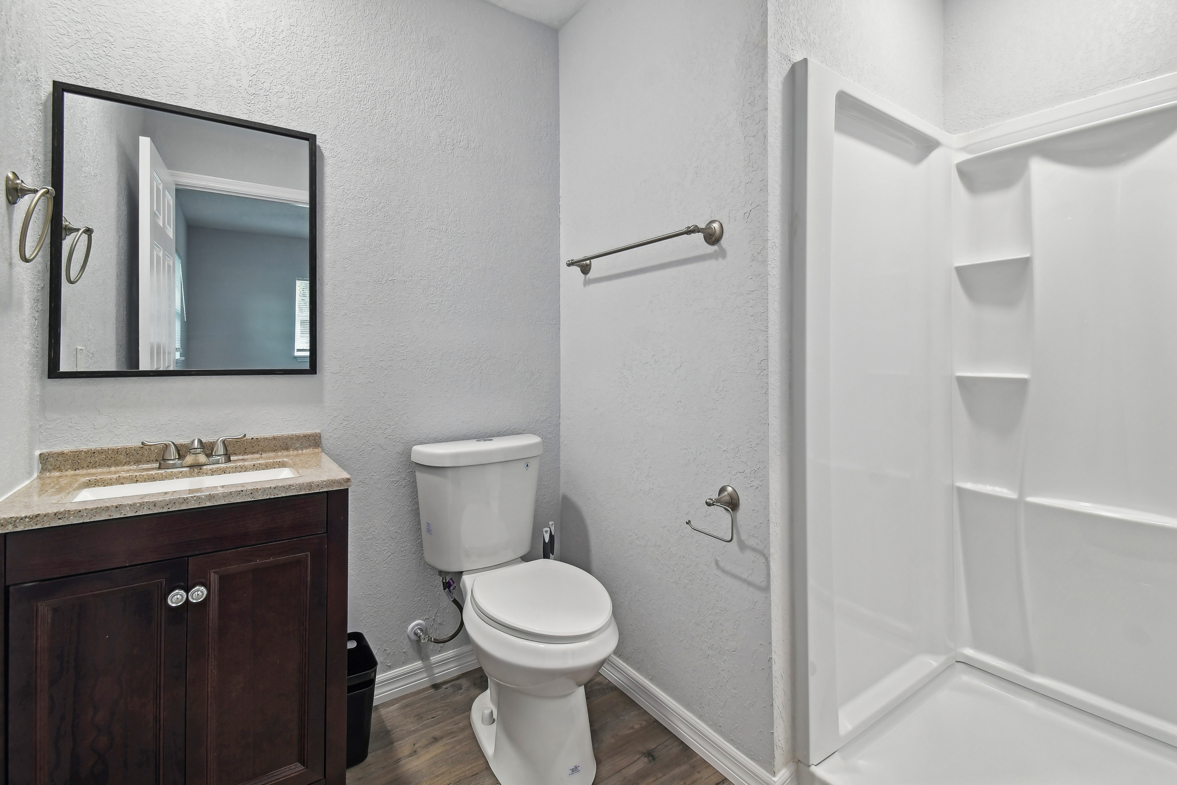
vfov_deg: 77.3
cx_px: 588
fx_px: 490
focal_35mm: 15
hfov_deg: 100.4
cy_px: 392
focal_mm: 10
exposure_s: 1/4
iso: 360
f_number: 7.1
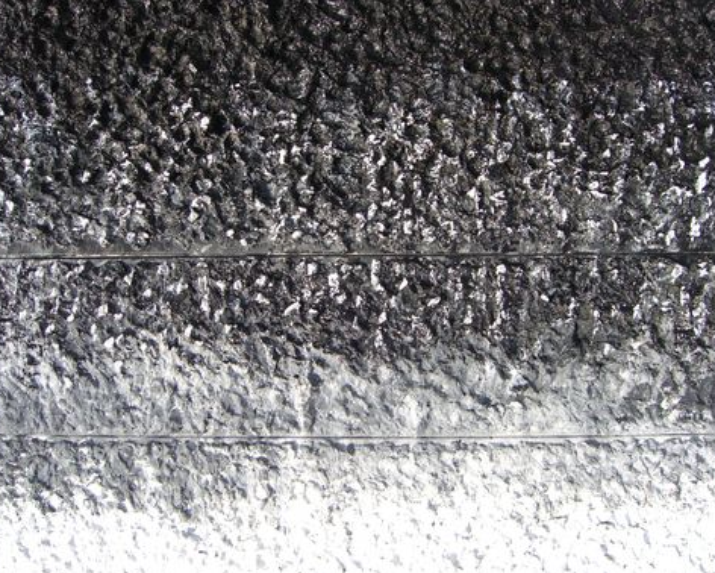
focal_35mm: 40
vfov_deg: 37.4
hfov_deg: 45.8
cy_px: 288
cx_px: 366
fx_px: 847
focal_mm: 7.9
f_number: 4
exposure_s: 1/800
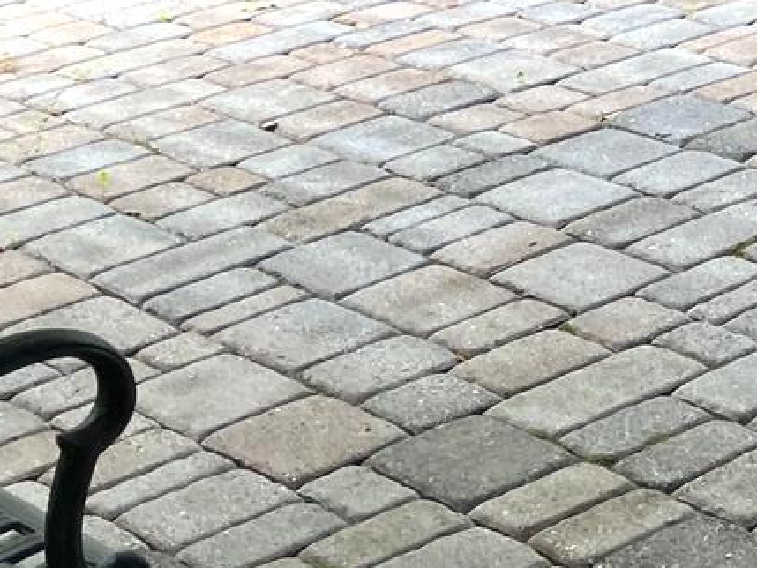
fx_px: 2712
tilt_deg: -6.9
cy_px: -459
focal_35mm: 124
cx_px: 1459
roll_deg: +4.8
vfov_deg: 11.1
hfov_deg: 13.8
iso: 100
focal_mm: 5.1
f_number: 1.6
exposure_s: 1/121
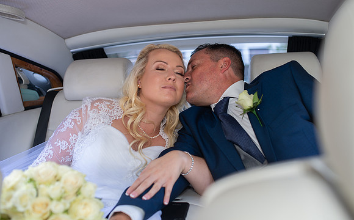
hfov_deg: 52.0
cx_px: 185
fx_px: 362
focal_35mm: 38
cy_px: 99
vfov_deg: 33.7
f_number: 2.8
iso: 200
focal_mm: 35
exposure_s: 1/125
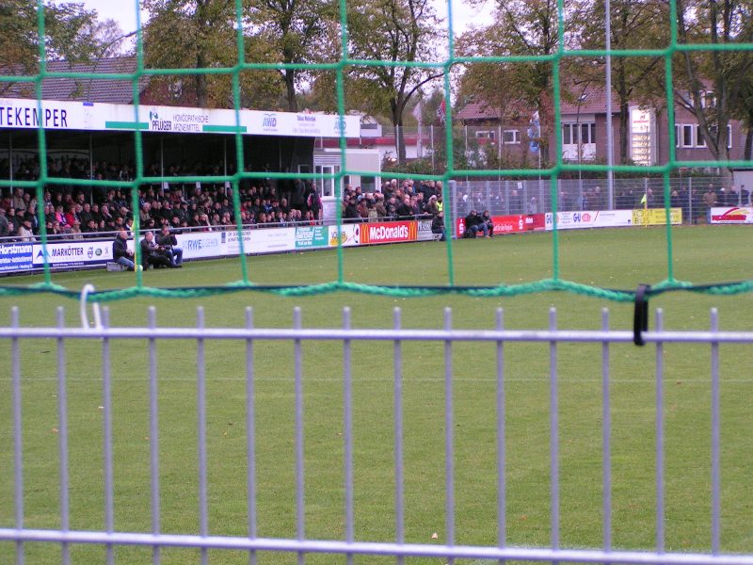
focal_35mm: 108
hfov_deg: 18.2
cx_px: 376
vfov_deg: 13.7
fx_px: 2349
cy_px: 282
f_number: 3.5
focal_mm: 16.6
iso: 160
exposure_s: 1/125
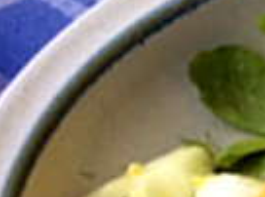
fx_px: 1152
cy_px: 283
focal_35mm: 151
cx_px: 493
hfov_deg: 12.0
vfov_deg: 9.5
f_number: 2.4
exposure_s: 1/100
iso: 50
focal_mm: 3.3
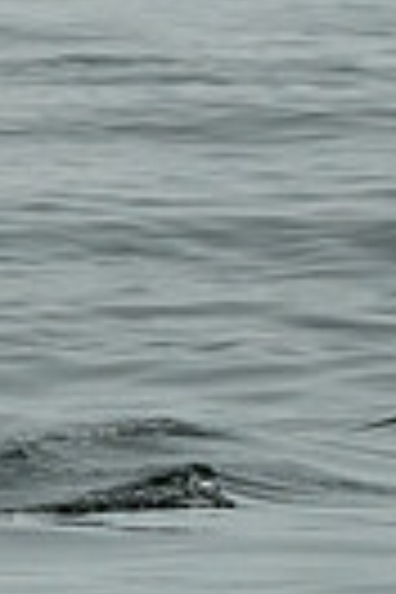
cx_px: -961
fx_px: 20772
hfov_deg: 1.1
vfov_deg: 1.6
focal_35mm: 1259
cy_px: -656
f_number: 10
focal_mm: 195
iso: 640
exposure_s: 1/2000
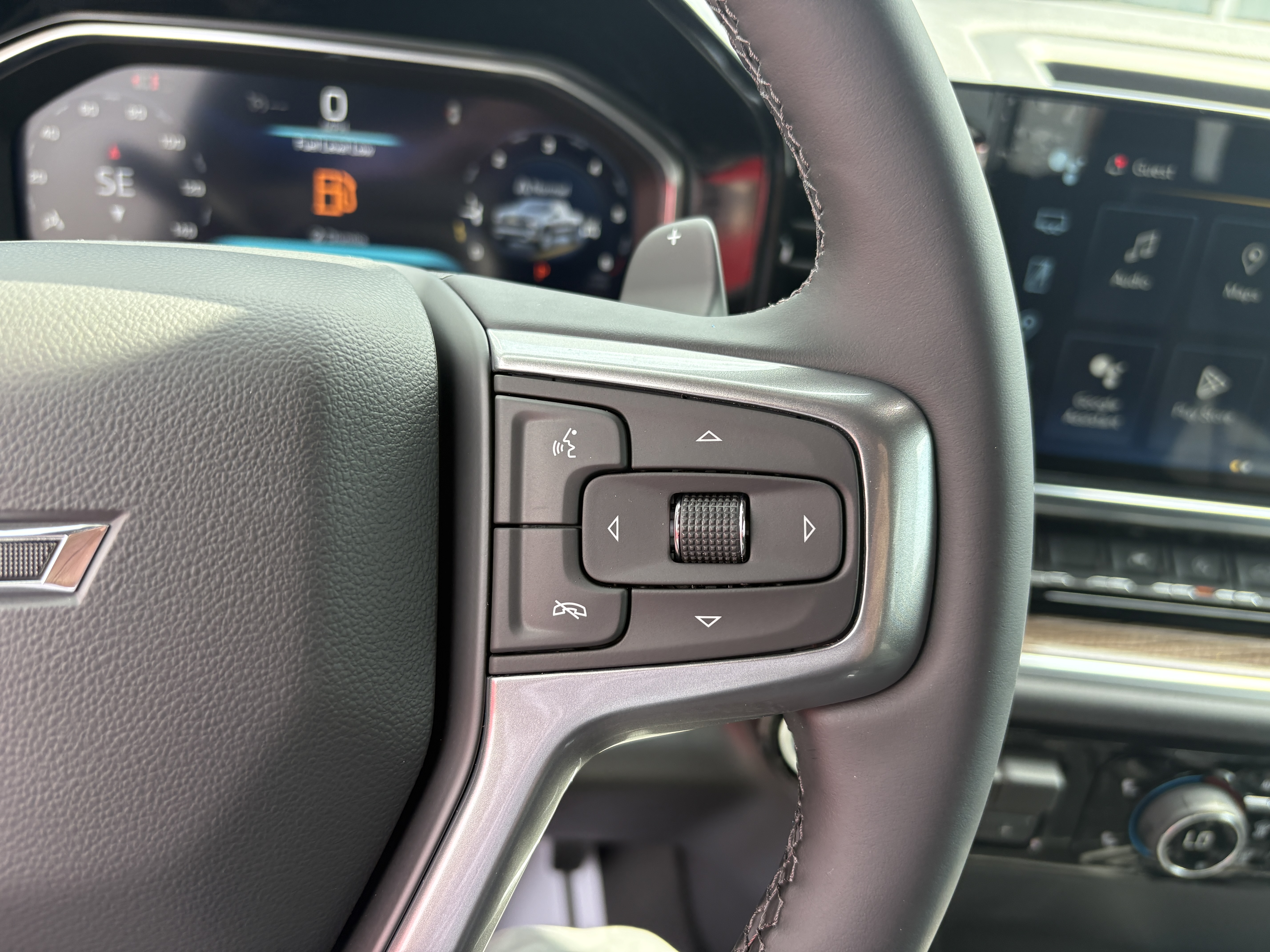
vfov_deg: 53.1
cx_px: 635
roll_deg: -5.1
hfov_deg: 67.3
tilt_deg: -25.9
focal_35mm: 26
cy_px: 476
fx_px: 954
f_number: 1.6
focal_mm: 5.96
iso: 80
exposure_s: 1/243
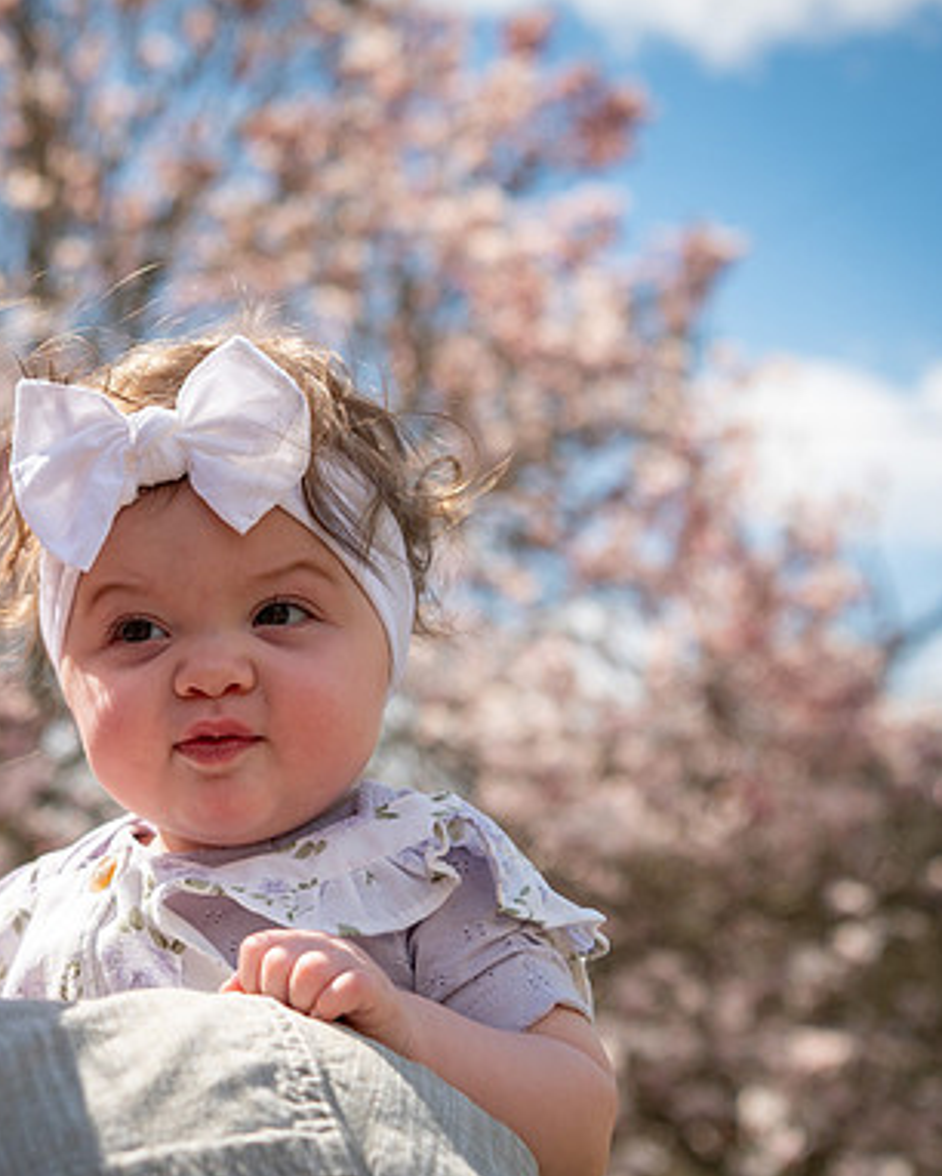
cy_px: 658
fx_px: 2333
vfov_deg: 28.3
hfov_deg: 22.5
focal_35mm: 67
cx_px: 179
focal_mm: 40
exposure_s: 1/6400
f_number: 3.5
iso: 400
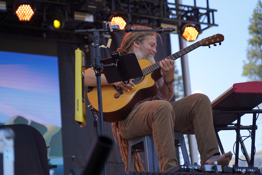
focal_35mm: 105
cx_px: 131
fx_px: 764
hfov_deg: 19.5
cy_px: 88
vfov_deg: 13.0
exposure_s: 1/250
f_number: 4
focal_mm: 105
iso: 100
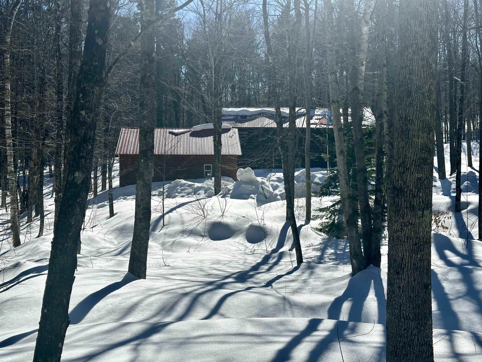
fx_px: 668
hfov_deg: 39.7
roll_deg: -0.8
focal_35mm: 48
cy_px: 181
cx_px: 241
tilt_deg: +0.6
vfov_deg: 30.3
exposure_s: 1/10870
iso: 64
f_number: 1.78
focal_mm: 6.86
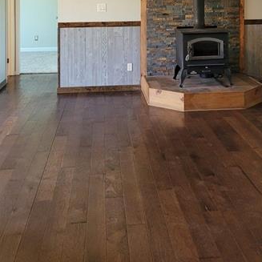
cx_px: 166
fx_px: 462
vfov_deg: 29.3
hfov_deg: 31.5
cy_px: -7
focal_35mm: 54
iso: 250
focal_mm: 5.4
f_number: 1.8
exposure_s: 1/60
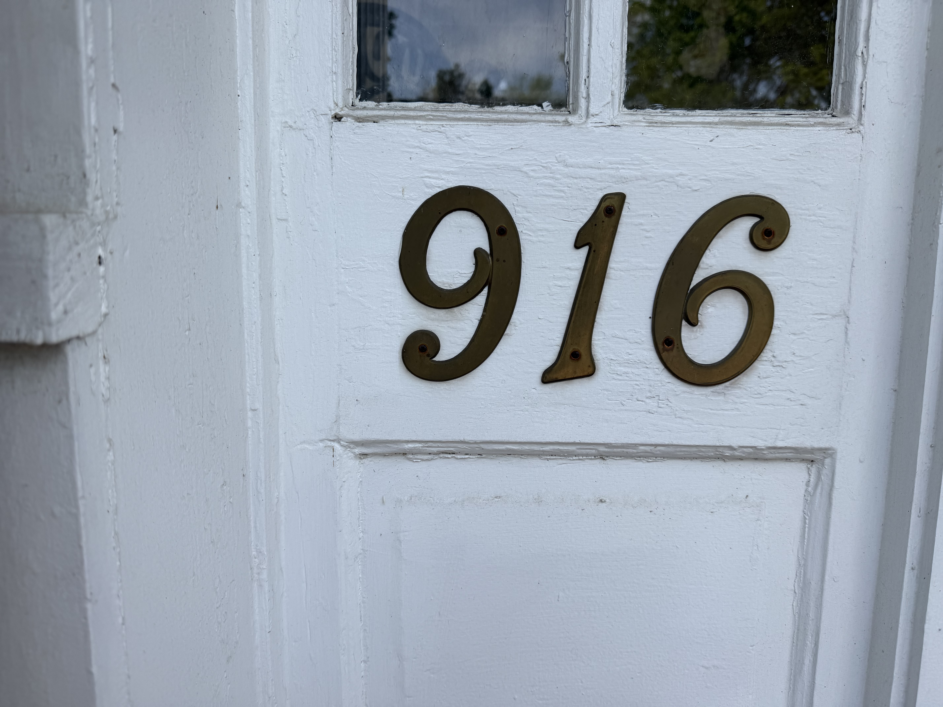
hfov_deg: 71.6
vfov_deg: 56.8
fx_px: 654
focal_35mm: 24
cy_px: 354
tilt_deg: -7.2
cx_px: 472
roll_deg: -0.9
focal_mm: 6.76
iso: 80
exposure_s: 1/742
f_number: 1.78
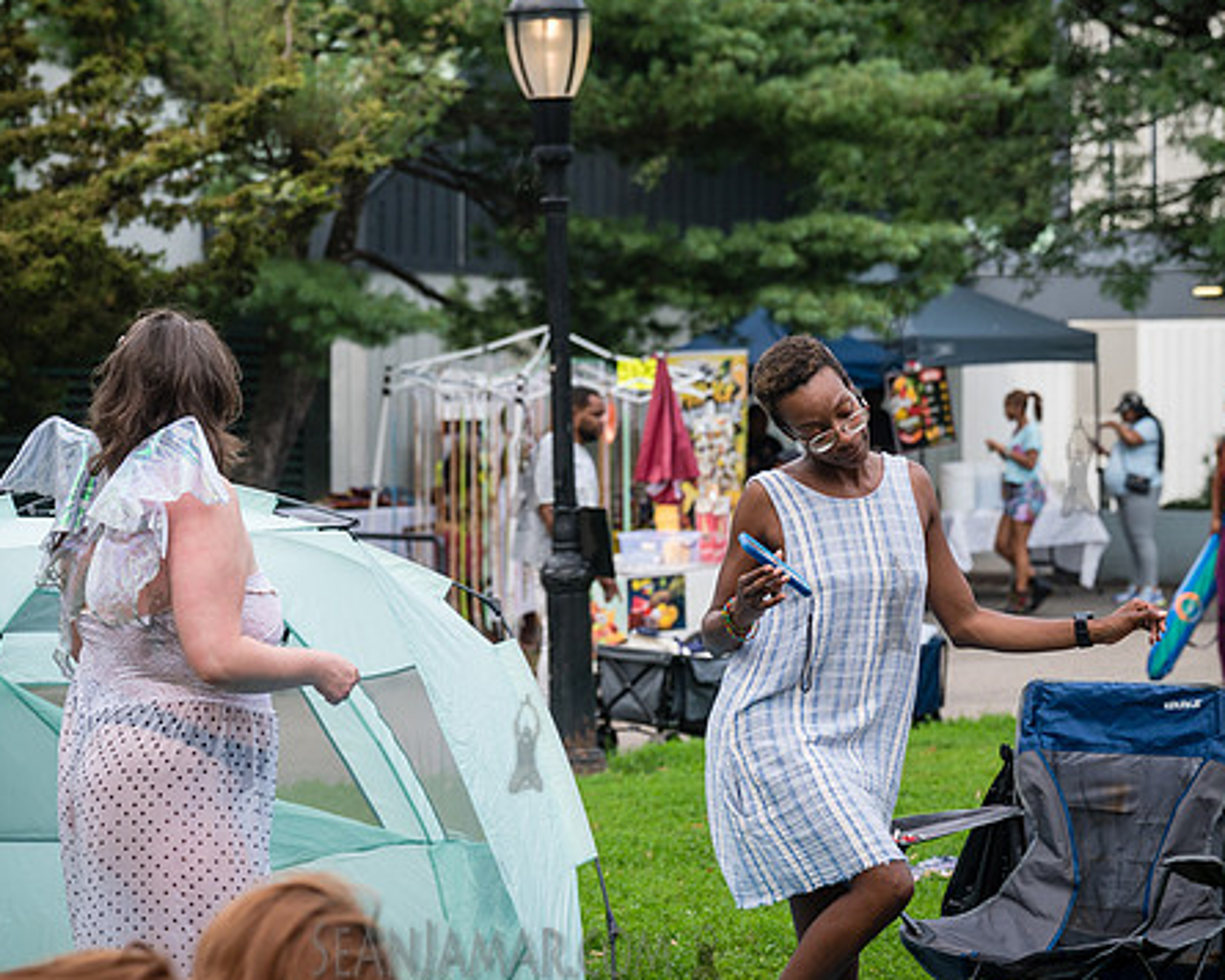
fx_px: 3952
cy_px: 449
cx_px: 535
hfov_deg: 17.6
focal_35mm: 109
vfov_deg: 14.1
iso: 500
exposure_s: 1/1250
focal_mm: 82
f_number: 4
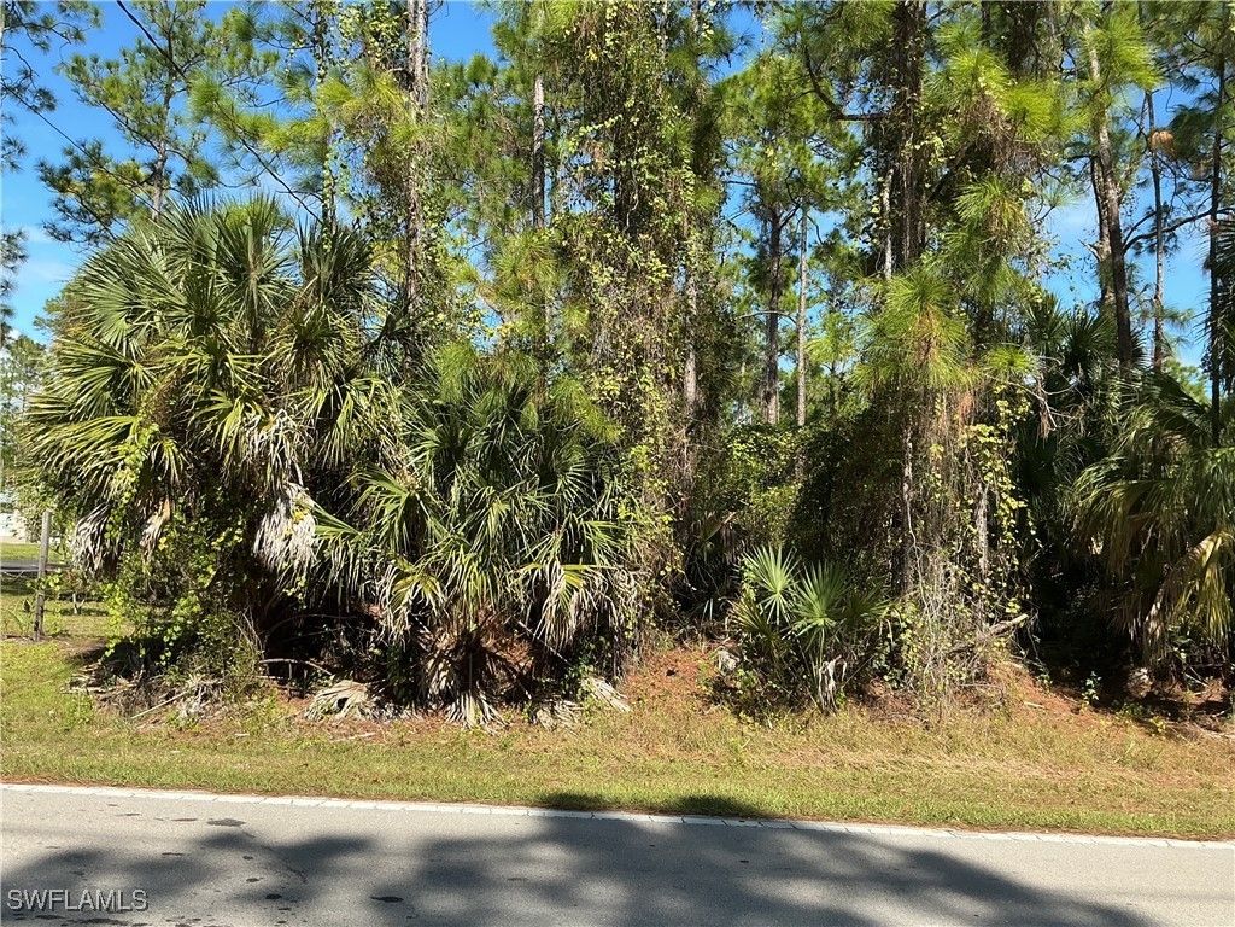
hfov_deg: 61.7
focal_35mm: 29
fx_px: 1035
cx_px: 618
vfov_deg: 48.2
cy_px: 464
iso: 25
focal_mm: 3
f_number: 1.8
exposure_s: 1/929
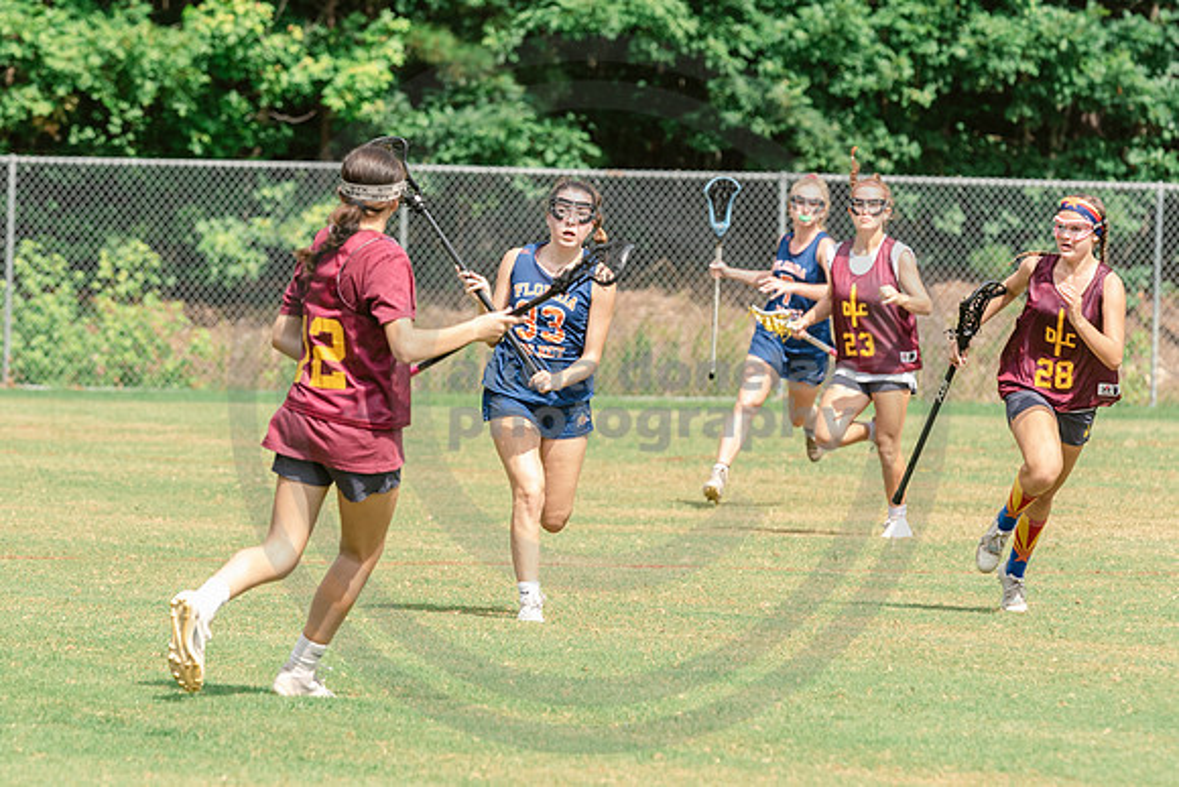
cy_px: 404
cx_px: 447
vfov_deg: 3.7
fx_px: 12282
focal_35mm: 375
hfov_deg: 5.5
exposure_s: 1/1250
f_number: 4.5
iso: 250
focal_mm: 200
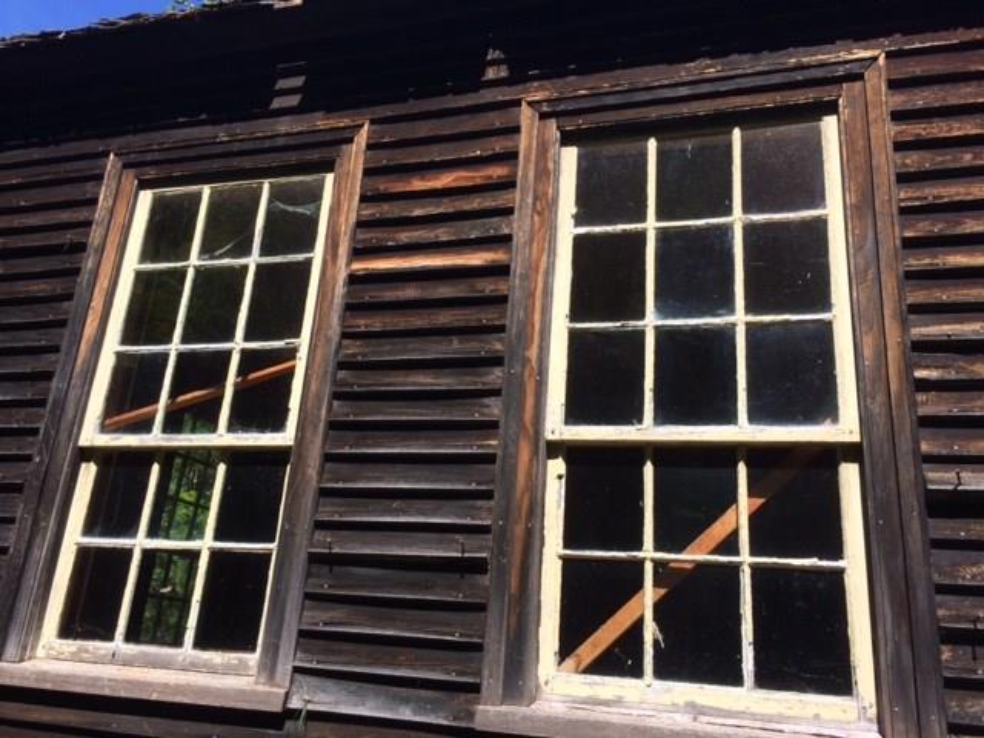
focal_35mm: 29
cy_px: 369
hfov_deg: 61.7
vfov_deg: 48.2
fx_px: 824
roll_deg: -3.4
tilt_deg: +18.7
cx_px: 492
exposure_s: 1/1172
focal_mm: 4.15
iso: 32
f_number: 2.2
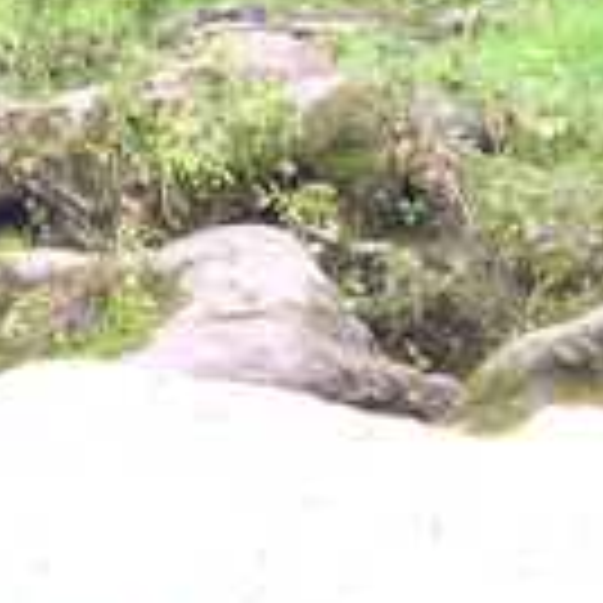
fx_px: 3291
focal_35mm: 167
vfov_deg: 10.0
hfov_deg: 10.4
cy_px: -378
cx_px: 36
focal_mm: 8
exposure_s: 1/30
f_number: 2.8
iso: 105
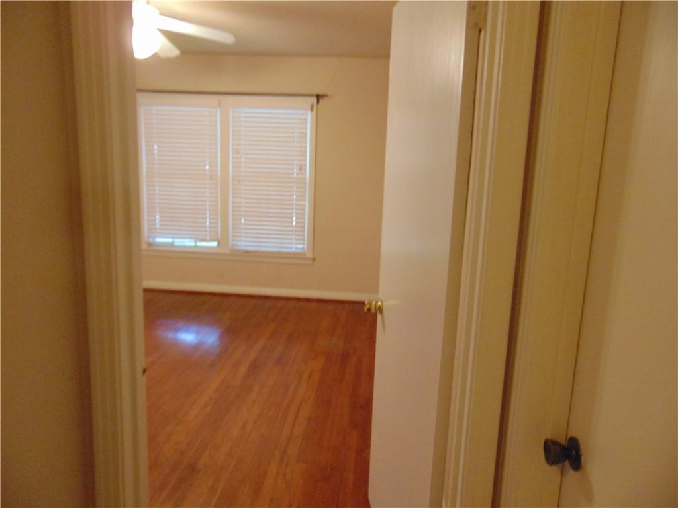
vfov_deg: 54.9
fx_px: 490
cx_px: 339
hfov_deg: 69.4
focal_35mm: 25
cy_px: 254
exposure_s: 1/15
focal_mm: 4.5
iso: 400
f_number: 3
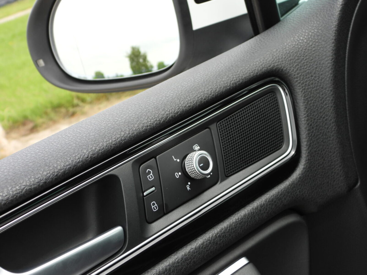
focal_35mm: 60
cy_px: 138
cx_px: 184
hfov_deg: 32.2
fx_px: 636
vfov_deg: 24.4
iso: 100
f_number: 3.5
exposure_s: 1/250
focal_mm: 10.7
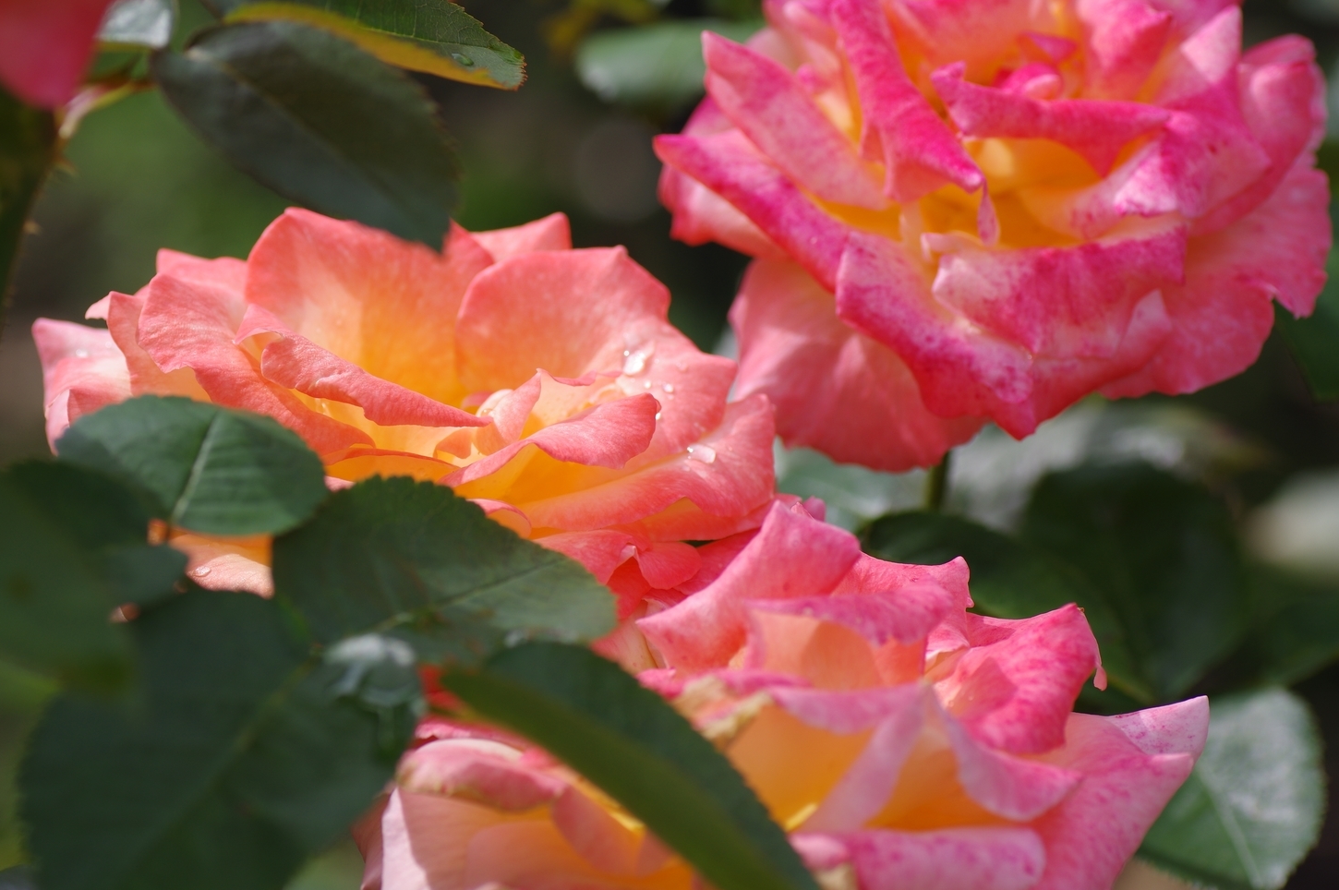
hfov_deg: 13.8
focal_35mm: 149
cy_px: 403
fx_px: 5537
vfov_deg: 9.2
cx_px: 660
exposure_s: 1/400
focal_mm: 90
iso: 100
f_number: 5
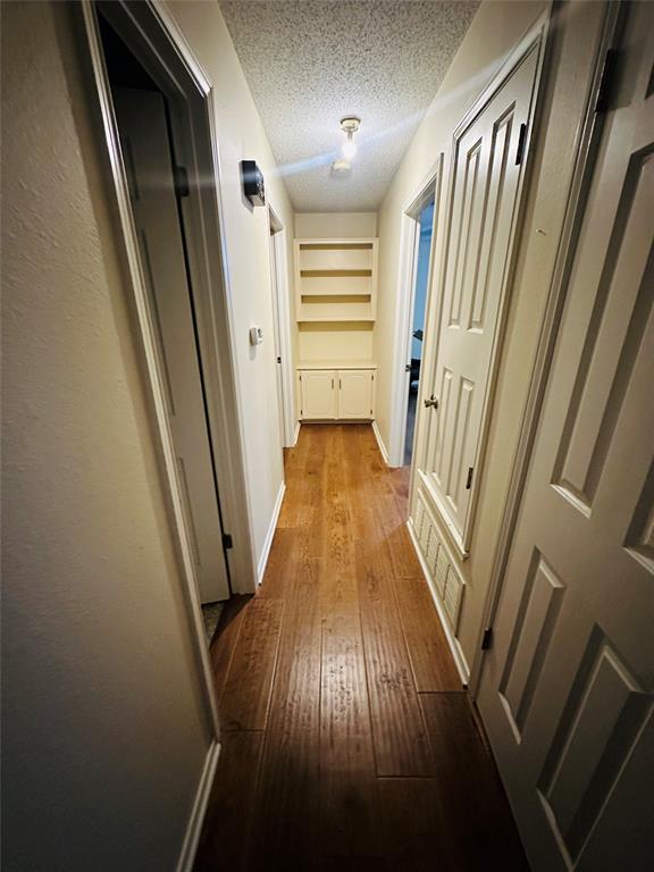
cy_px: 436
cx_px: 327
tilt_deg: -18.6
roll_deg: +0.8
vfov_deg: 102.1
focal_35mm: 14
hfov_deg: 85.7
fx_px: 353
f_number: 2.2
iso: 1000
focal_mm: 2.22
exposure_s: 1/40
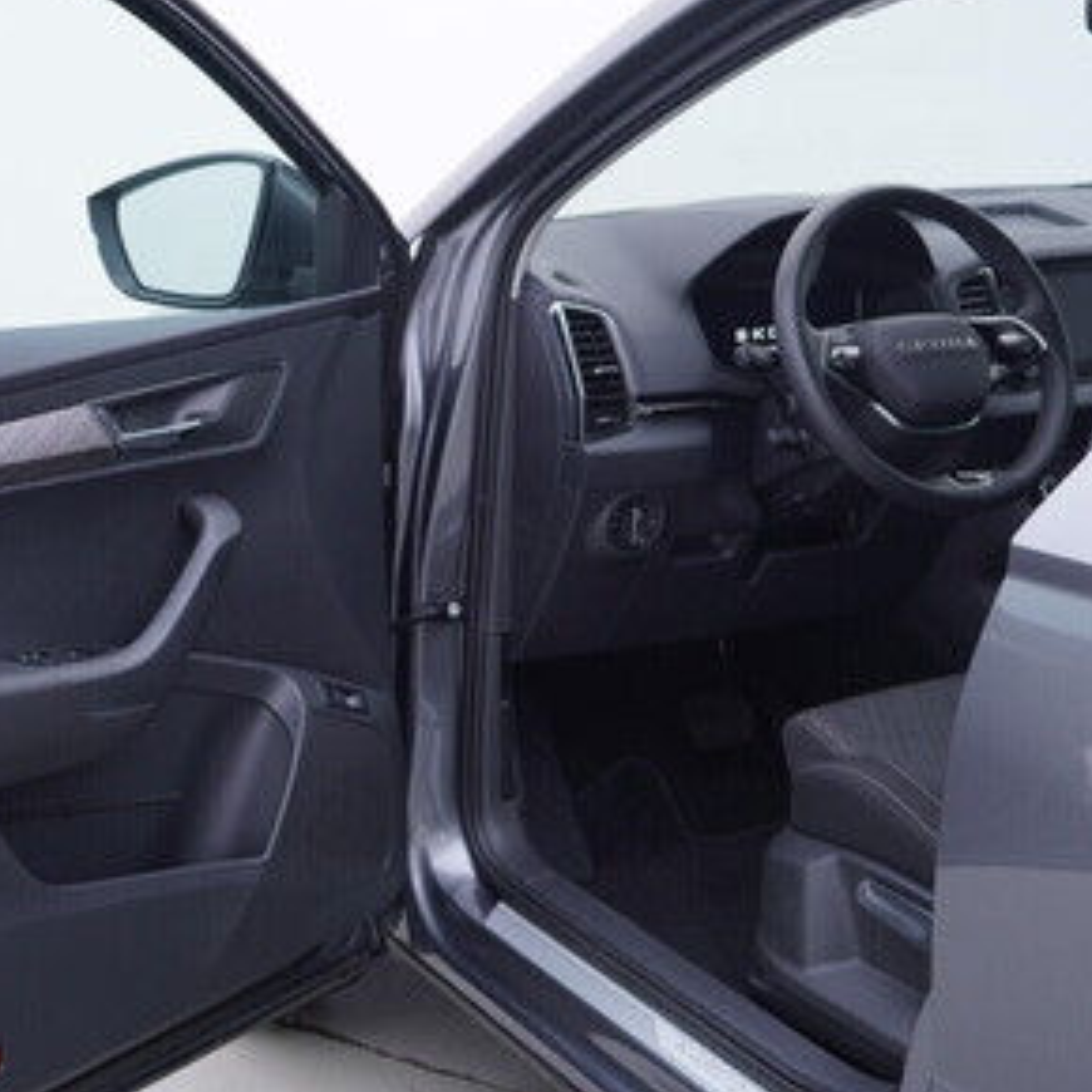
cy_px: 518
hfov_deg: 29.4
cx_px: 388
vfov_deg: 29.5
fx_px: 2070
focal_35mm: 58
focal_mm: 24
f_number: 3.2
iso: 125
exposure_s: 1/50
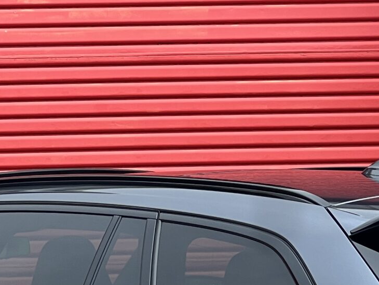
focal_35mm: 270
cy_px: 358
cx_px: 167
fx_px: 2957
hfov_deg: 7.3
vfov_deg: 5.5
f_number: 2.8
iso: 32
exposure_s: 1/187
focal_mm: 9
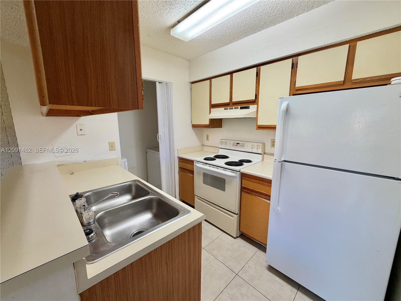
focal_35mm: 14
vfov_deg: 85.7
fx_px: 162
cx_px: 200
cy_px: 150
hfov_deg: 102.1
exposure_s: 1/120
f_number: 2.2
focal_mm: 2.22
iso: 200
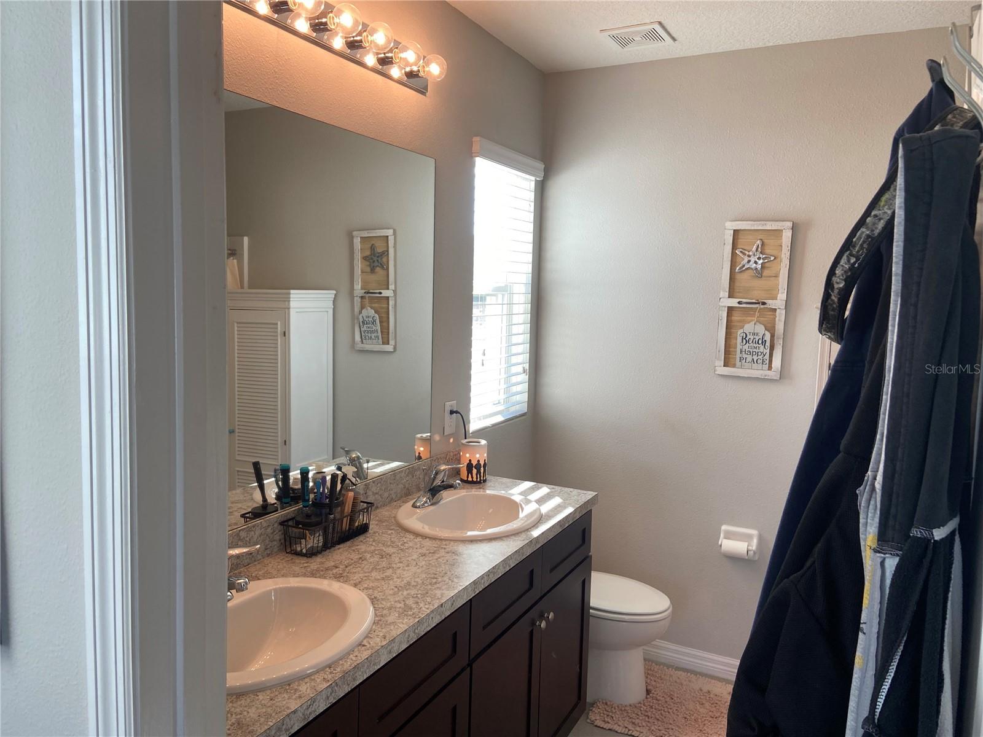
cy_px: 368
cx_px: 492
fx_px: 738
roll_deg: -2.4
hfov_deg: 67.3
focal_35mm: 26
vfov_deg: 53.1
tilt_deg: -10.1
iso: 40
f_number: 1.8
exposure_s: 1/120
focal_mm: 4.25
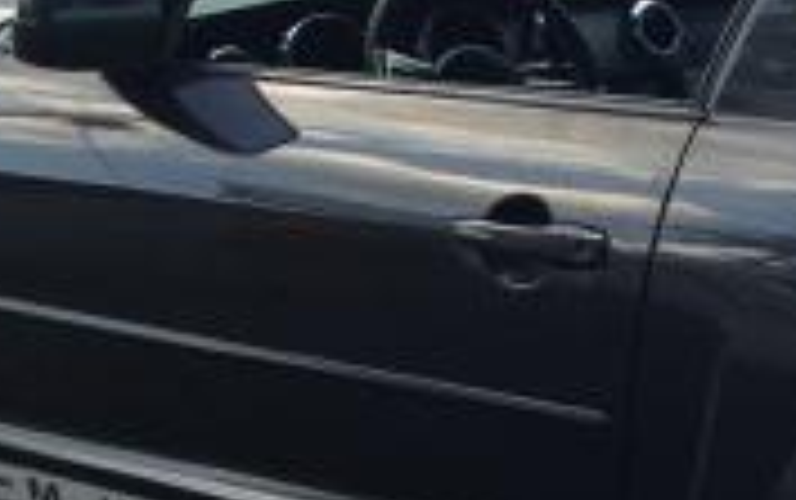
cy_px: 437
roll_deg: -2.1
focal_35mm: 158
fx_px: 3431
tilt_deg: -15.3
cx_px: 1079
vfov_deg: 8.3
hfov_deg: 12.7
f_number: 2.4
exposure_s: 1/264
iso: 50
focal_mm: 4.12
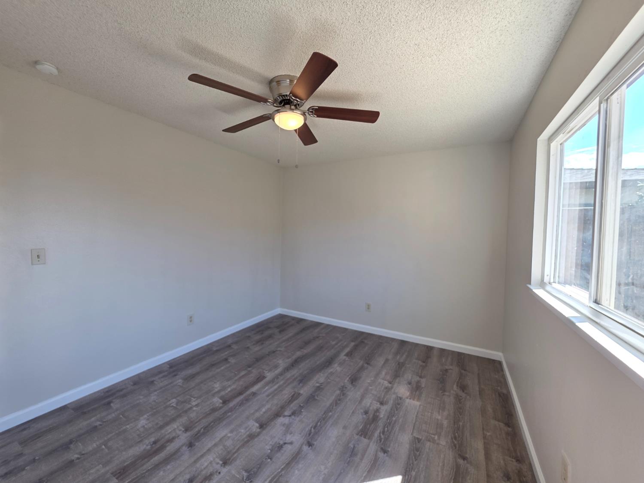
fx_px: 242
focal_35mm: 13
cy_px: 242
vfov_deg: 89.9
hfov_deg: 106.2
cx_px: 322
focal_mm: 2.2
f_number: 1.9
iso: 40
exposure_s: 1/120
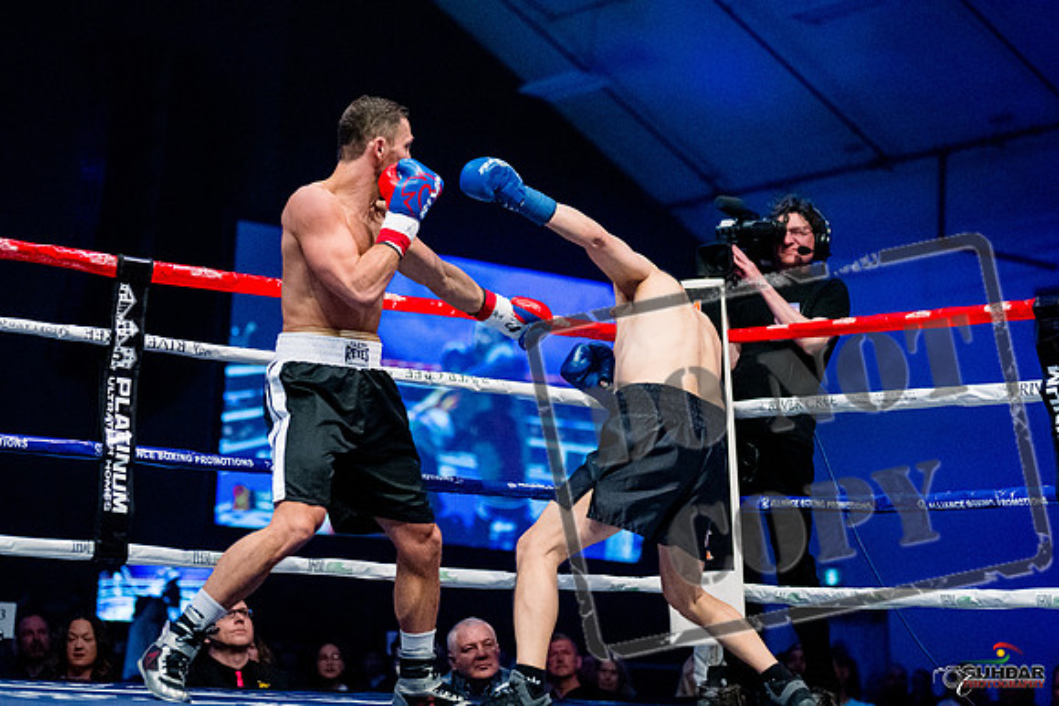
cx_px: 530
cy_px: 353
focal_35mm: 80
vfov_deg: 17.1
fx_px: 2353
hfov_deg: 25.4
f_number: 1.4
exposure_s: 1/1600
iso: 6400
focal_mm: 50
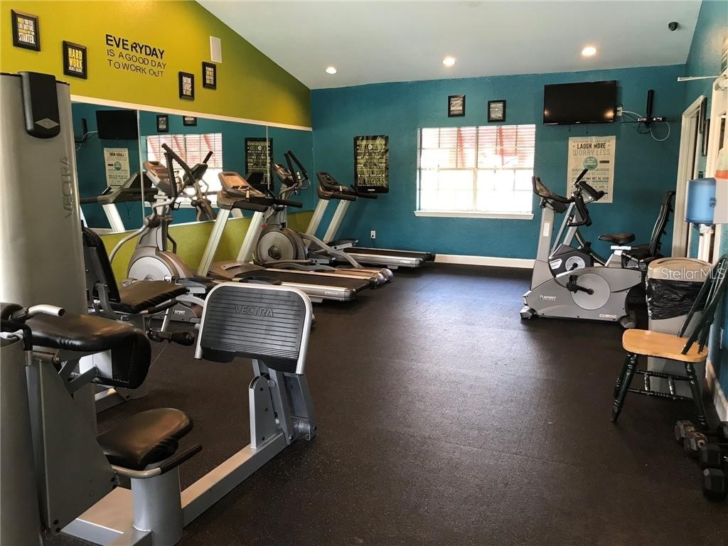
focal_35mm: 28
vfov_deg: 49.7
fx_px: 589
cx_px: 364
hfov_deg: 63.4
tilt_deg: -10.0
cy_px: 273
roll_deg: +0.0
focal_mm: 3.99
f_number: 1.8
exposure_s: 1/20
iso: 40
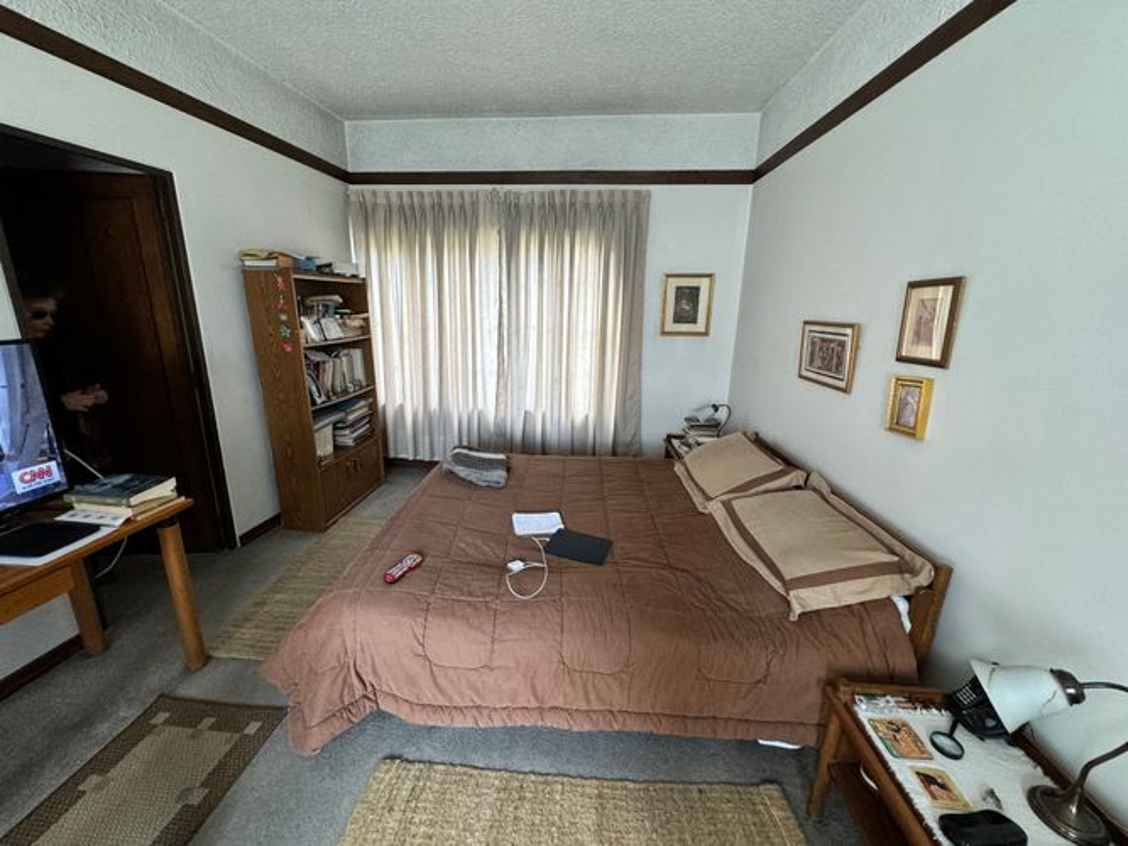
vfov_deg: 85.7
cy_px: 423
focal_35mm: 14
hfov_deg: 102.1
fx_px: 456
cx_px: 564
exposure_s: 1/60
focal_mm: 2.22
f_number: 2.2
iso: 200
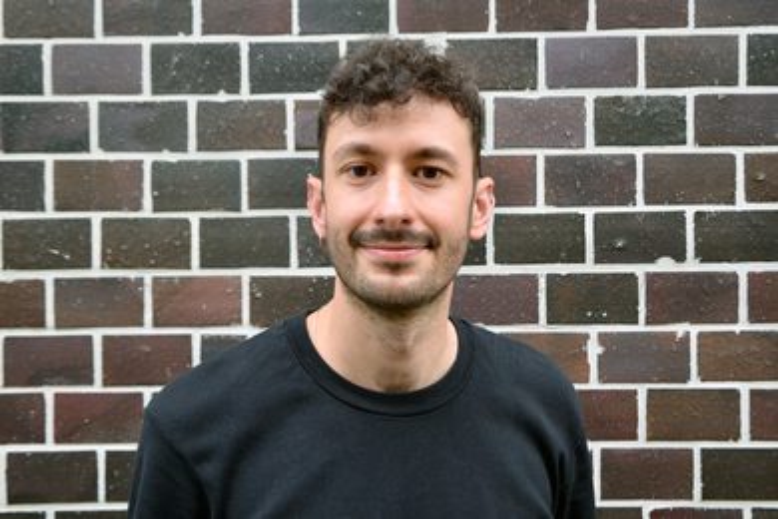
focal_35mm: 39
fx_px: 843
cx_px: 389
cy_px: 260
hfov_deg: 49.6
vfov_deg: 34.2
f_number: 4
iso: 200
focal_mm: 26
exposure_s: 1/125
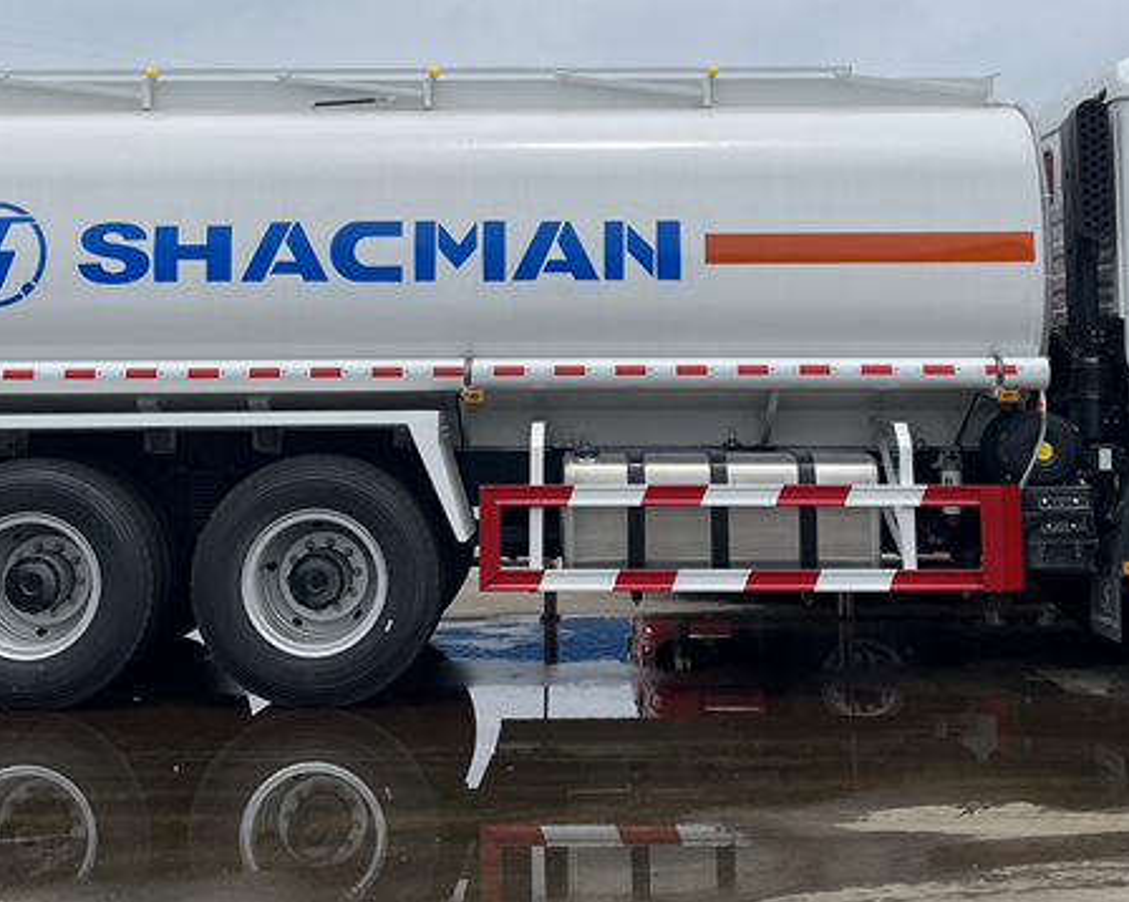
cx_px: 562
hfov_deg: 36.7
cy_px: 243
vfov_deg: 29.3
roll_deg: +0.7
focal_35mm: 51
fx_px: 1703
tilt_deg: +4.3
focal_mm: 5.1
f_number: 1.6
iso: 50
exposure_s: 1/7353
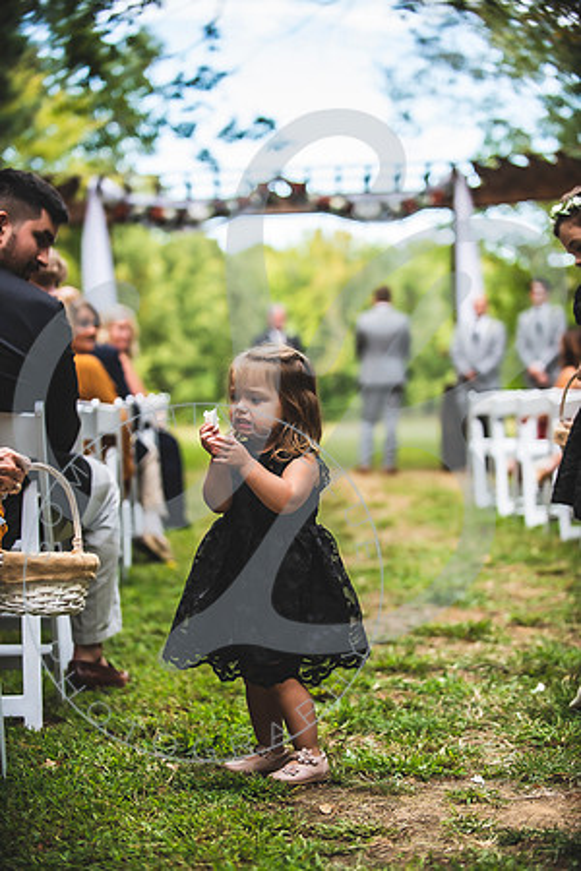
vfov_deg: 26.0
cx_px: 290
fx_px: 1888
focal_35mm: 78
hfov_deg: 17.5
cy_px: 436
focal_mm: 78
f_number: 2.8
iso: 500
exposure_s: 1/640
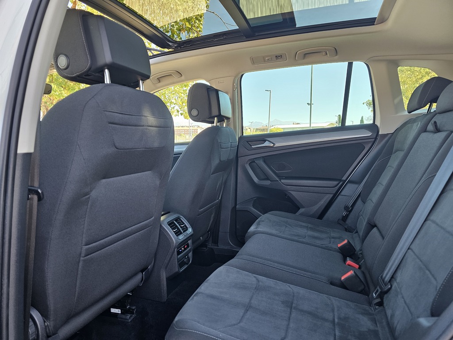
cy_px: 170
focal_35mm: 23
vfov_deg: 58.9
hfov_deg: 73.9
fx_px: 301
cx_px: 226
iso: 125
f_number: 1.7
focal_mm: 6.3
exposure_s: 1/120
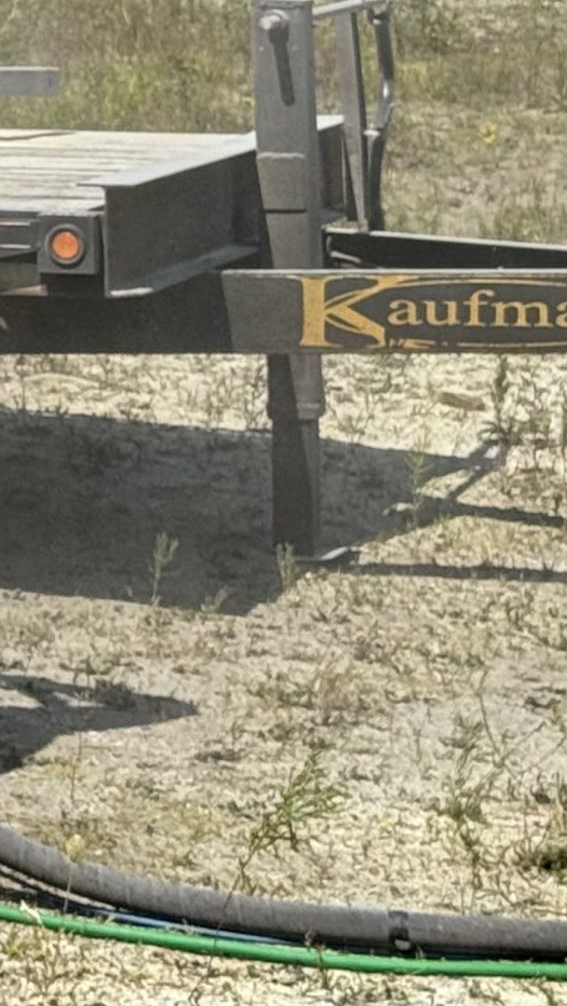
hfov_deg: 6.9
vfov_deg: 12.7
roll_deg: -1.6
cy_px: -178
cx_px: -793
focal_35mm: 166
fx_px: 4432
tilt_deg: -1.8
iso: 64
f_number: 1.78
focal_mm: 6.76
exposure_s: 1/4975
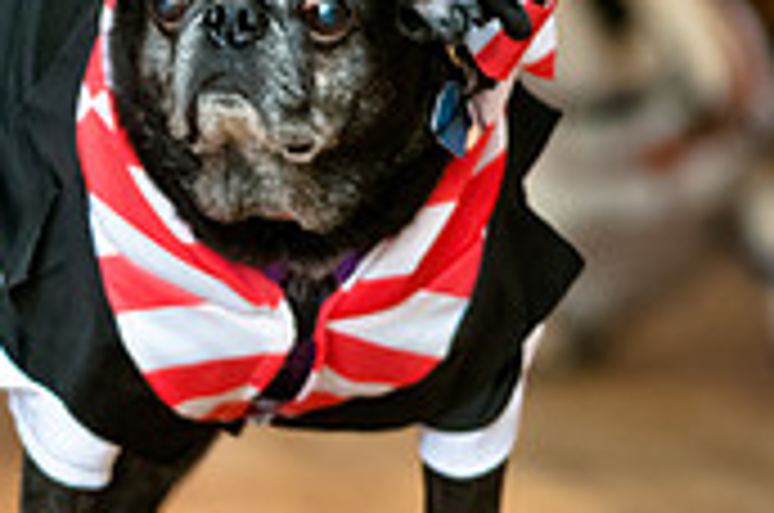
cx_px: -238
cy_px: 299
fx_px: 17955
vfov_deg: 1.6
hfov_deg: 2.5
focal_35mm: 837
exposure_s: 1/200
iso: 200
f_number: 2.8
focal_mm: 165
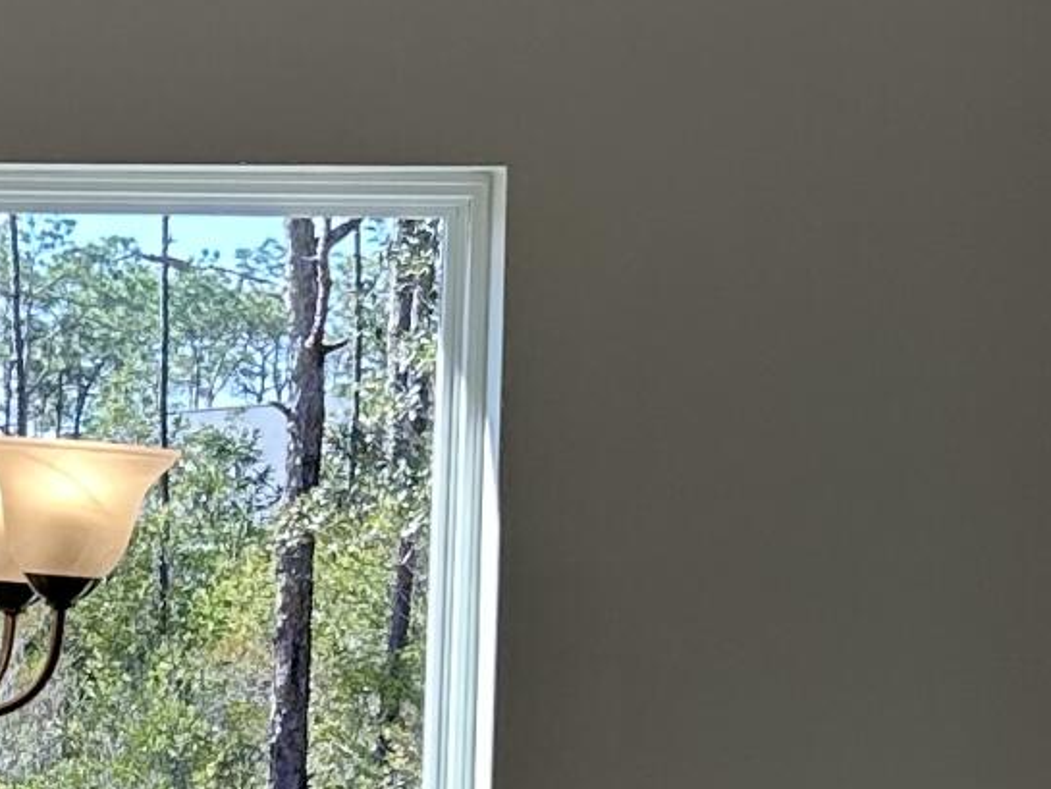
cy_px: 988
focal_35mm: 143
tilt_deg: -5.3
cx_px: -297
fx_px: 4343
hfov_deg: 13.3
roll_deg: -0.6
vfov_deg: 10.2
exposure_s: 1/408
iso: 50
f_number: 1.5
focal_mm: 5.7
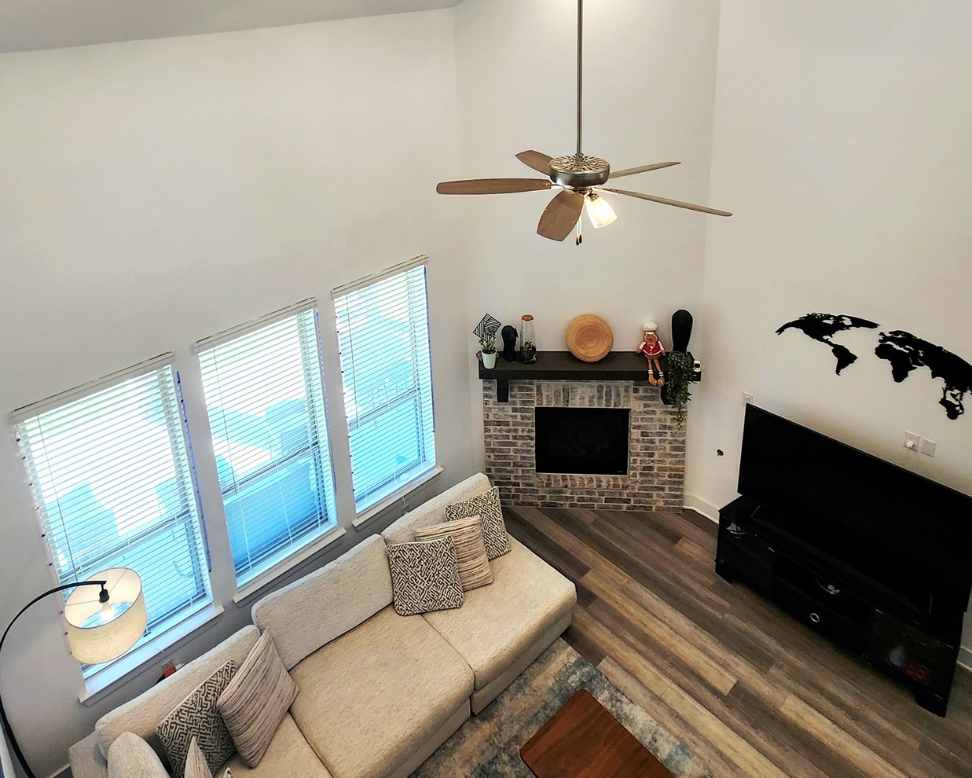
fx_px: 604
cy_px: 178
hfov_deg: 76.7
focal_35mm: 21
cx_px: 384
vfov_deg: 61.2
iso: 64
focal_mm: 2.2
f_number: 2.2
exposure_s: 1/60.2
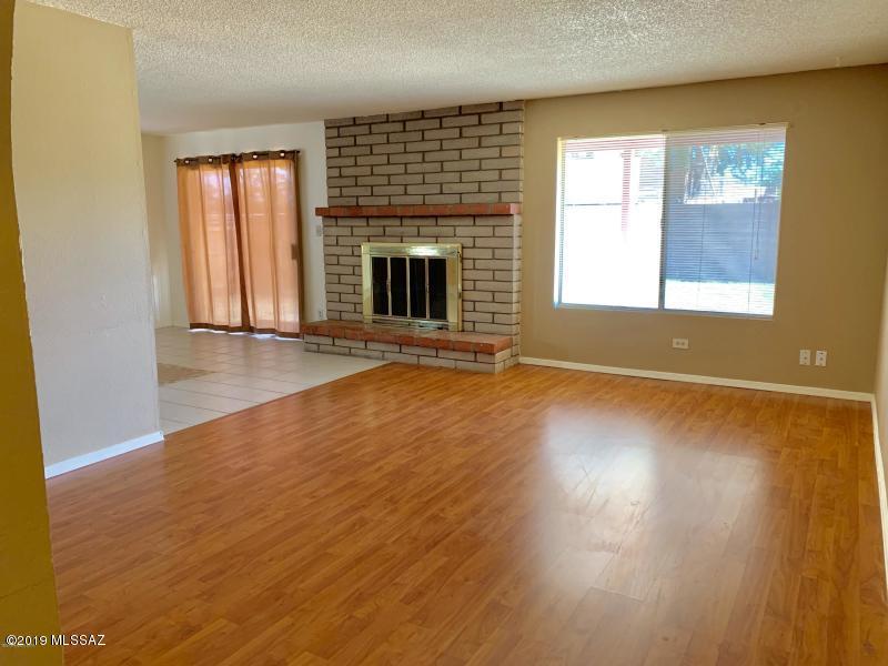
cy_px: 333
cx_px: 444
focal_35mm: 26
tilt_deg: -7.8
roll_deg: +0.0
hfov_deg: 67.3
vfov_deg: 53.1
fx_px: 667
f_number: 1.8
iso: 160
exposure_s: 1/60
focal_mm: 4.25
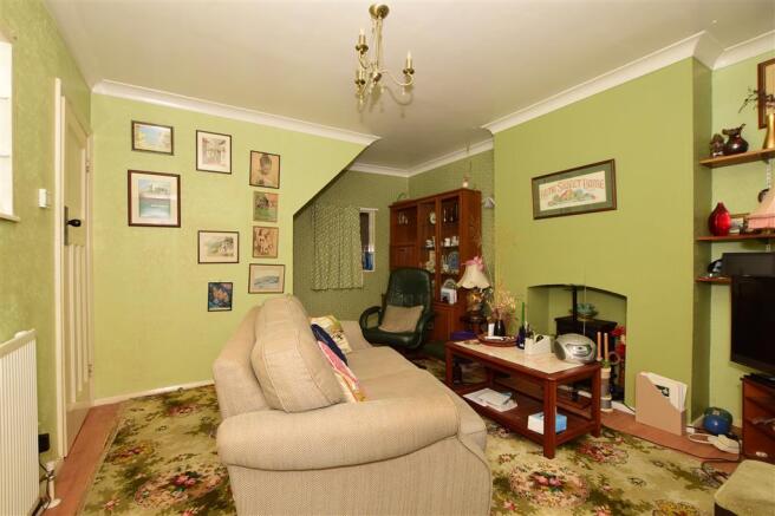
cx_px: 388
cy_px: 258
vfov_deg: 77.3
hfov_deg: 100.4
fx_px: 323
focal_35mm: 15
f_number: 7.1
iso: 400
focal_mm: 10
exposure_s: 1/60
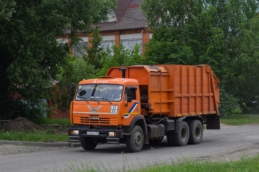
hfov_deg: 31.9
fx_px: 453
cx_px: 130
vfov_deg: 21.6
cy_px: 86
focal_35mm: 63
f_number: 6.3
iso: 400
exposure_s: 1/800
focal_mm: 42
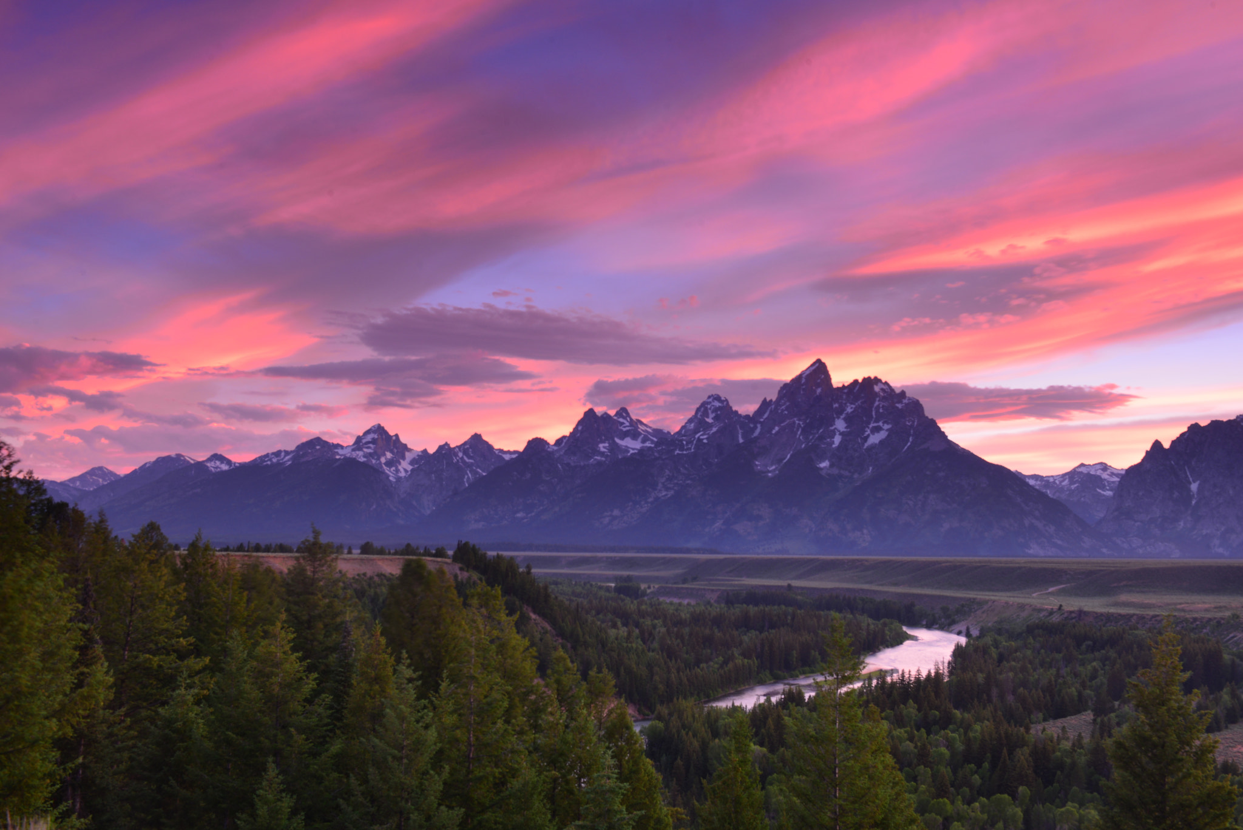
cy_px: 415
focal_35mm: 38
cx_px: 622
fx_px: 1312
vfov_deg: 35.1
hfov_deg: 50.7
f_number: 13
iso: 200
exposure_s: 4
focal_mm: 38
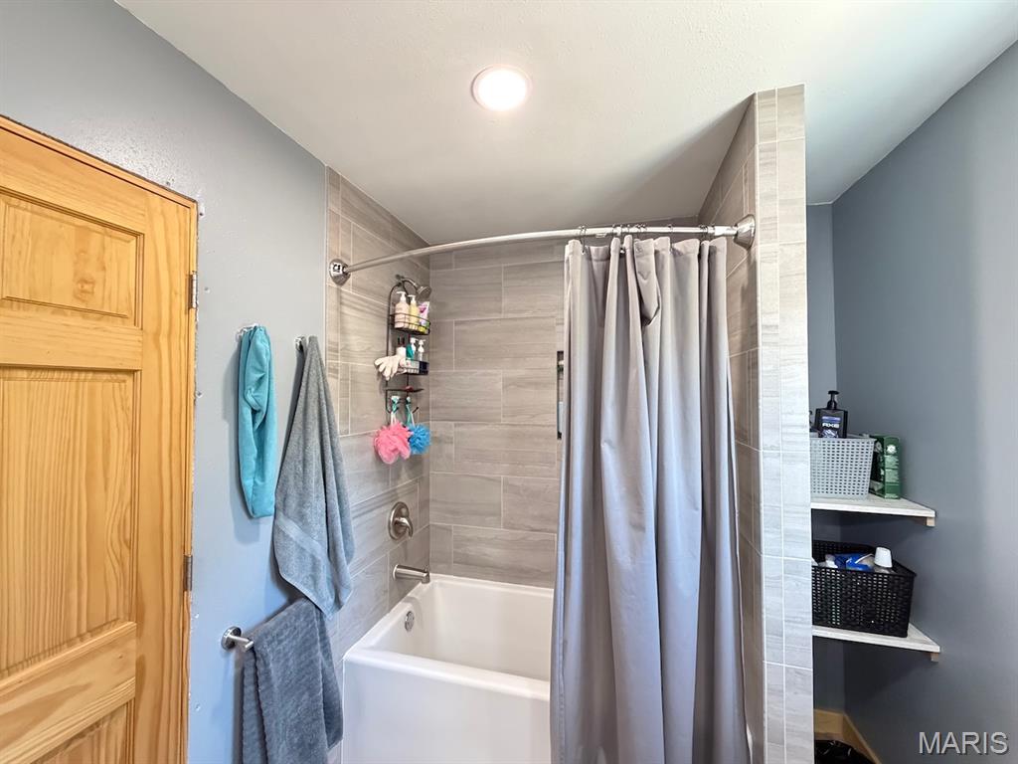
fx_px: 412
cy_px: 382
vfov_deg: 85.7
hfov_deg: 102.1
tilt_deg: +1.4
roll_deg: +0.1
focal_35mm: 14
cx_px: 509
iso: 800
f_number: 2.2
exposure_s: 1/60
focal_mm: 2.22
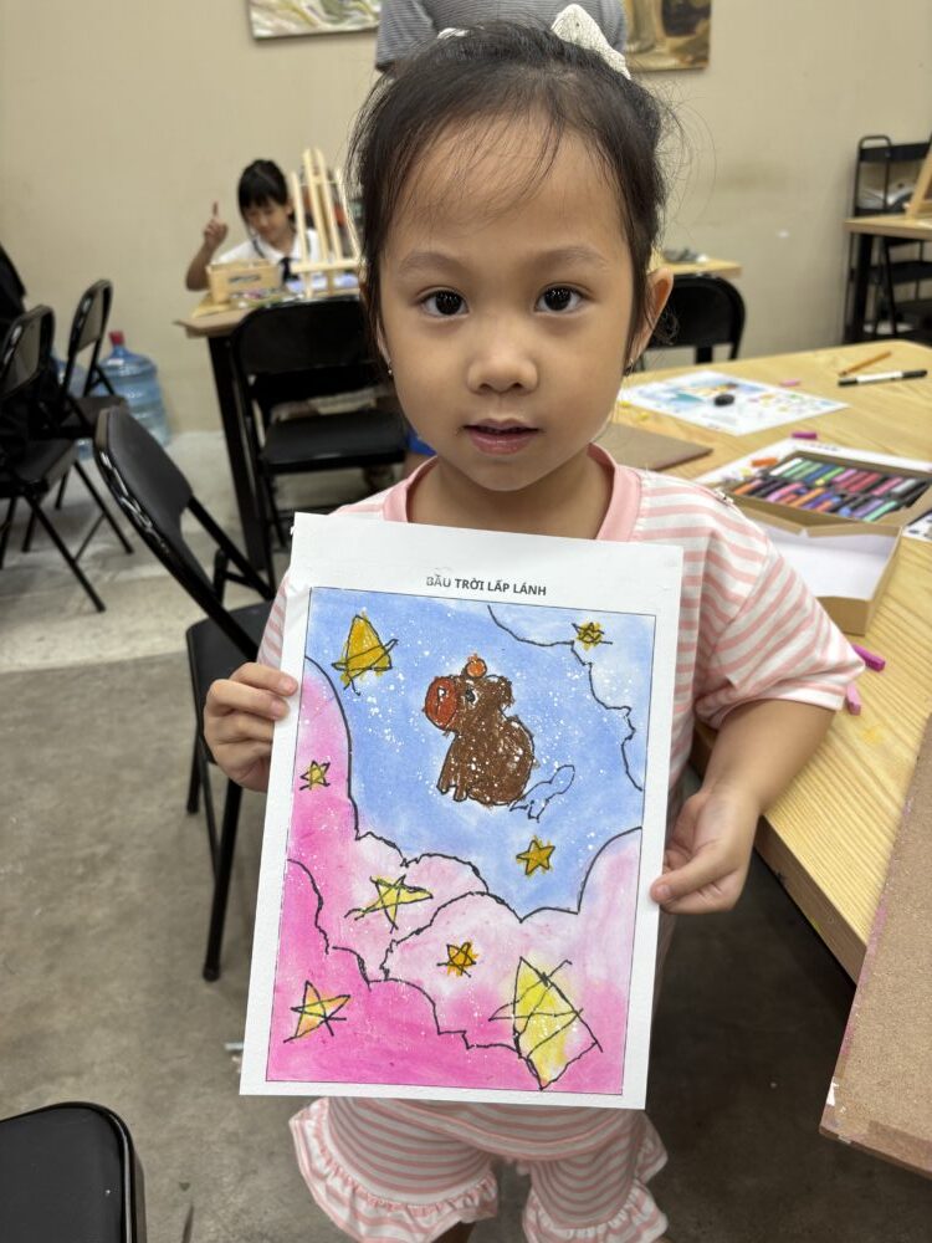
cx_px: 466
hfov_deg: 53.1
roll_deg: +5.5
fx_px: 933
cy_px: 622
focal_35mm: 26
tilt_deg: -25.5
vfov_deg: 67.3
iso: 40
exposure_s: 1/100
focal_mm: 5.96
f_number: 1.6
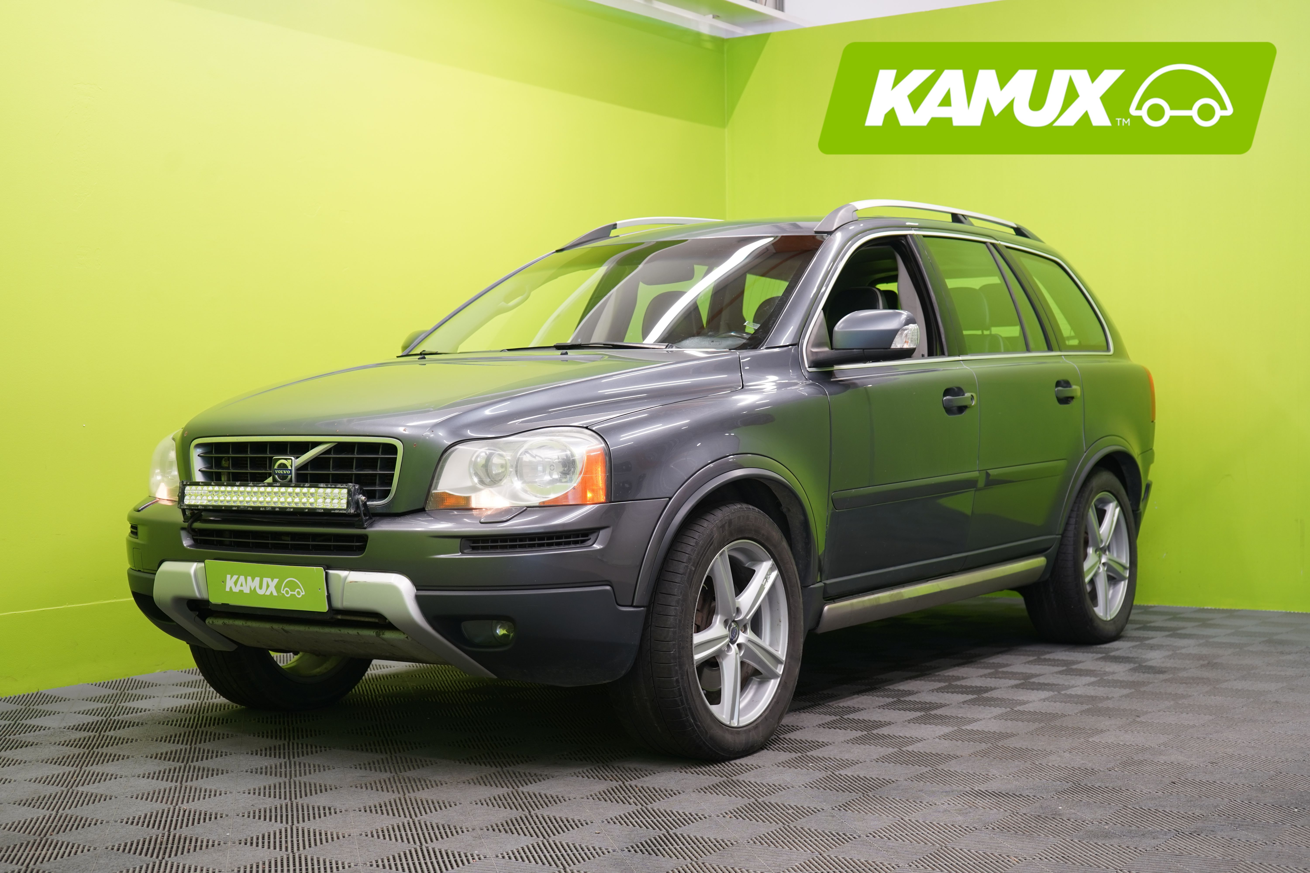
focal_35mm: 49
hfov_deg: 40.3
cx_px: 655
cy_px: 436
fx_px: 1783
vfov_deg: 27.5
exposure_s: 1/25
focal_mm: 49
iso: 400
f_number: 5
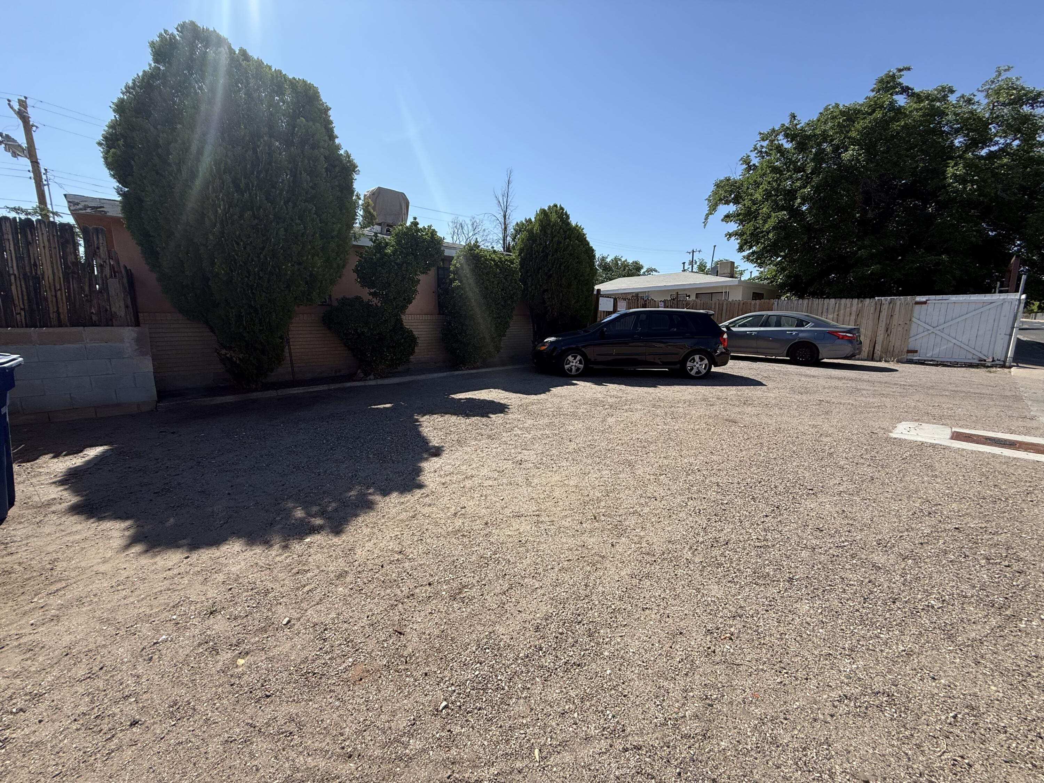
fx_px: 422
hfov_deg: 102.1
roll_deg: +0.4
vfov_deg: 85.7
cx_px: 522
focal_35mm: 14
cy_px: 392
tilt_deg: -8.8
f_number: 2.2
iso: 50
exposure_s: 1/1745
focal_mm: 2.22
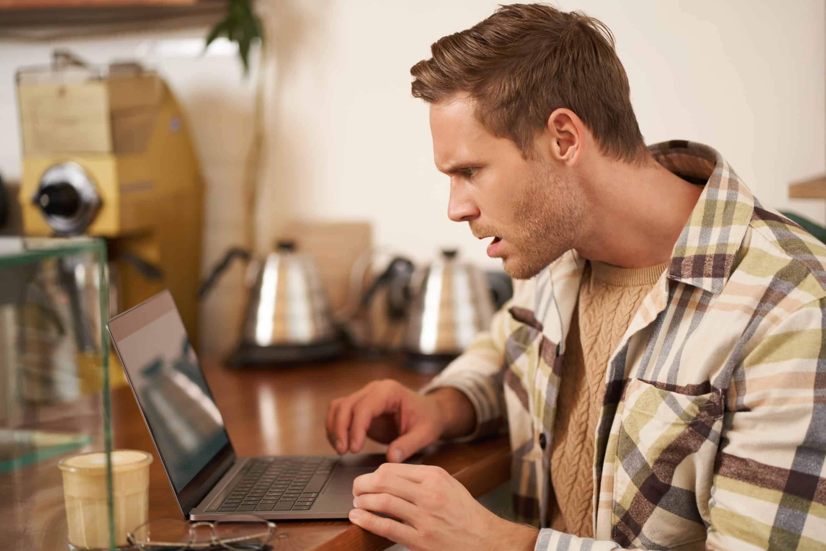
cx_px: 413
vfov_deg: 16.1
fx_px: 1950
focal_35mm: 85
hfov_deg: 23.9
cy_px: 276
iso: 320
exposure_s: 1/125
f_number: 2
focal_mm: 85
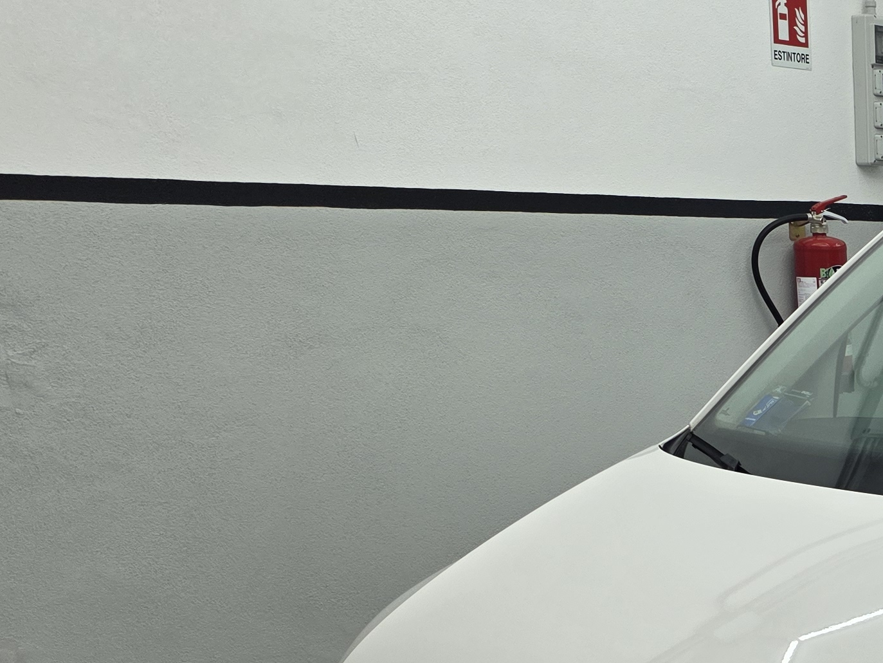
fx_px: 1709
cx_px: 1106
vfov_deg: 20.9
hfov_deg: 25.5
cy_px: 728
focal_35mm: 67
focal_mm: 6.25
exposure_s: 1/180
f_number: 1.7
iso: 50
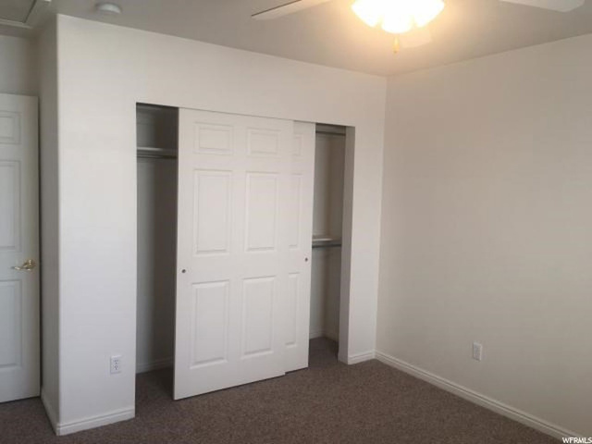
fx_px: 496
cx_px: 296
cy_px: 222
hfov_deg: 61.7
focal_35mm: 29
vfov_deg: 48.2
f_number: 2.2
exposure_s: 1/60
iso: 25
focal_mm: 4.15
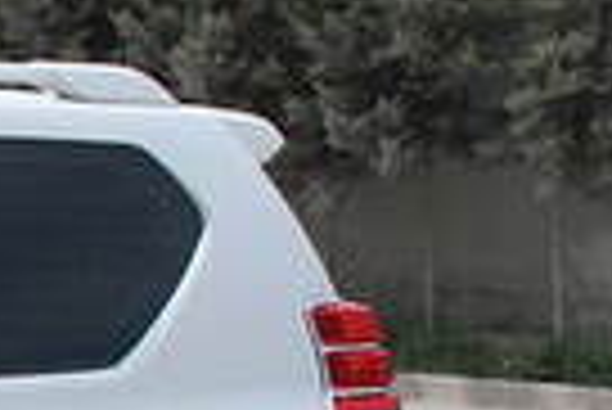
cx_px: -783
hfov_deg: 11.1
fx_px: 2723
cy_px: 559
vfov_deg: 8.5
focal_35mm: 160
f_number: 8
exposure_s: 1/250
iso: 100
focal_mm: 22
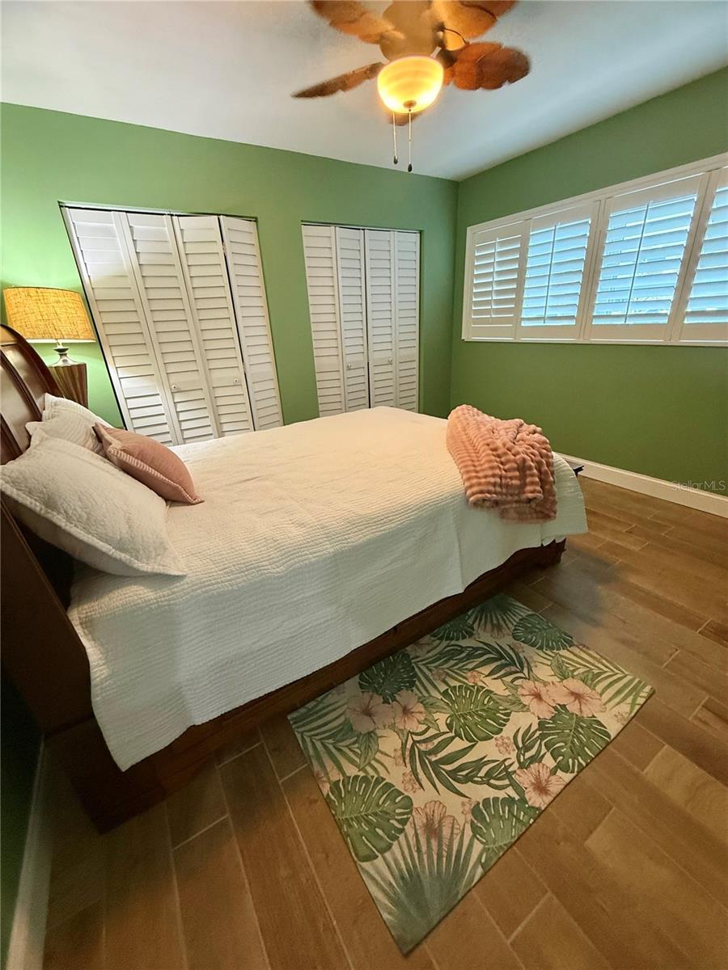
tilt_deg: -23.2
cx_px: 364
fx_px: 393
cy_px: 485
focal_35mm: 14
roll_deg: +2.5
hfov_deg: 85.7
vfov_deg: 102.1
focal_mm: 2.22
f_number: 2.2
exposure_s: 1/60
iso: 400
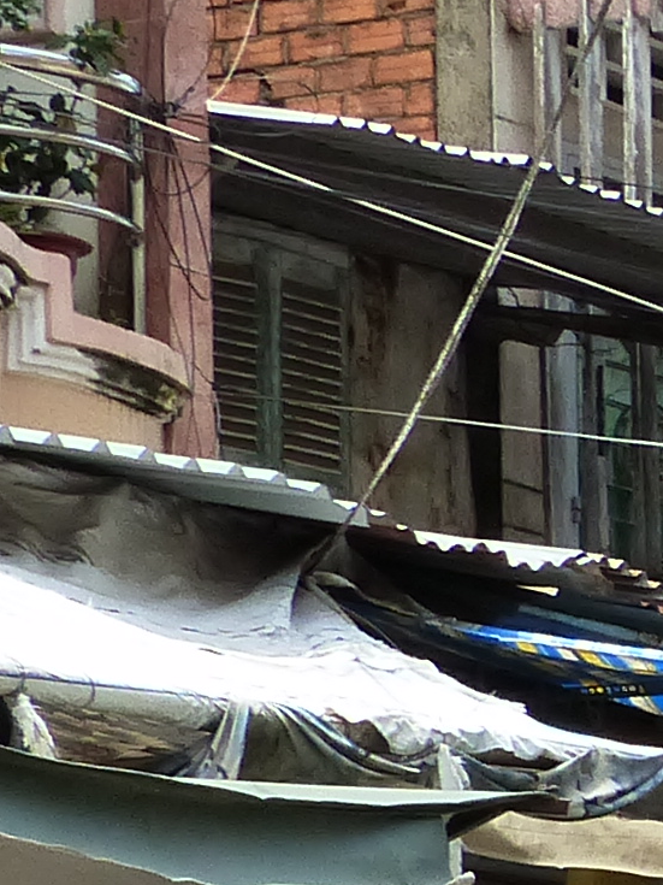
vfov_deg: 8.0
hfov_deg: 5.9
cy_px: 1144
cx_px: 1519
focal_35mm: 245
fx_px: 6258
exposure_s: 1/640
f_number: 4
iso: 250
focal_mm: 7.8
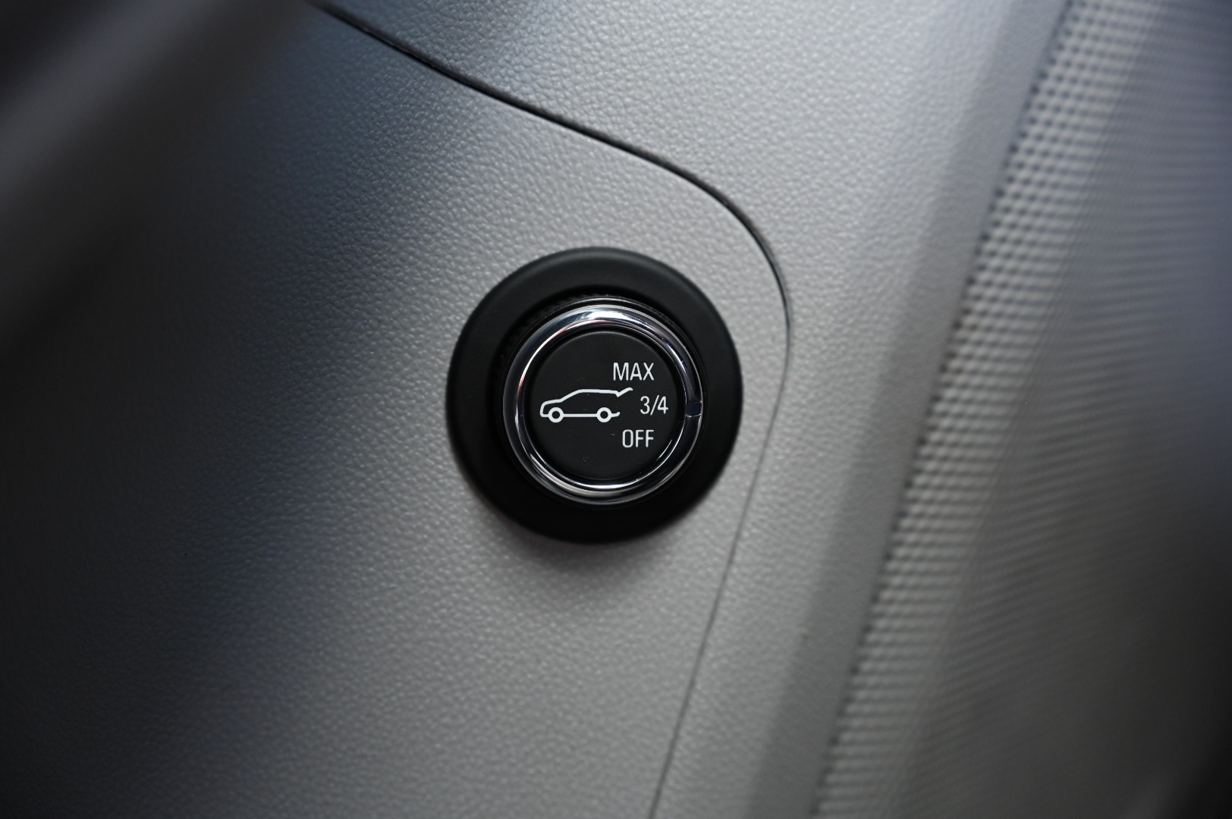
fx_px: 2394
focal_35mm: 70
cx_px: 616
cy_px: 410
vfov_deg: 19.4
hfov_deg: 28.9
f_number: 4
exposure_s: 1/125
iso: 1800
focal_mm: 70
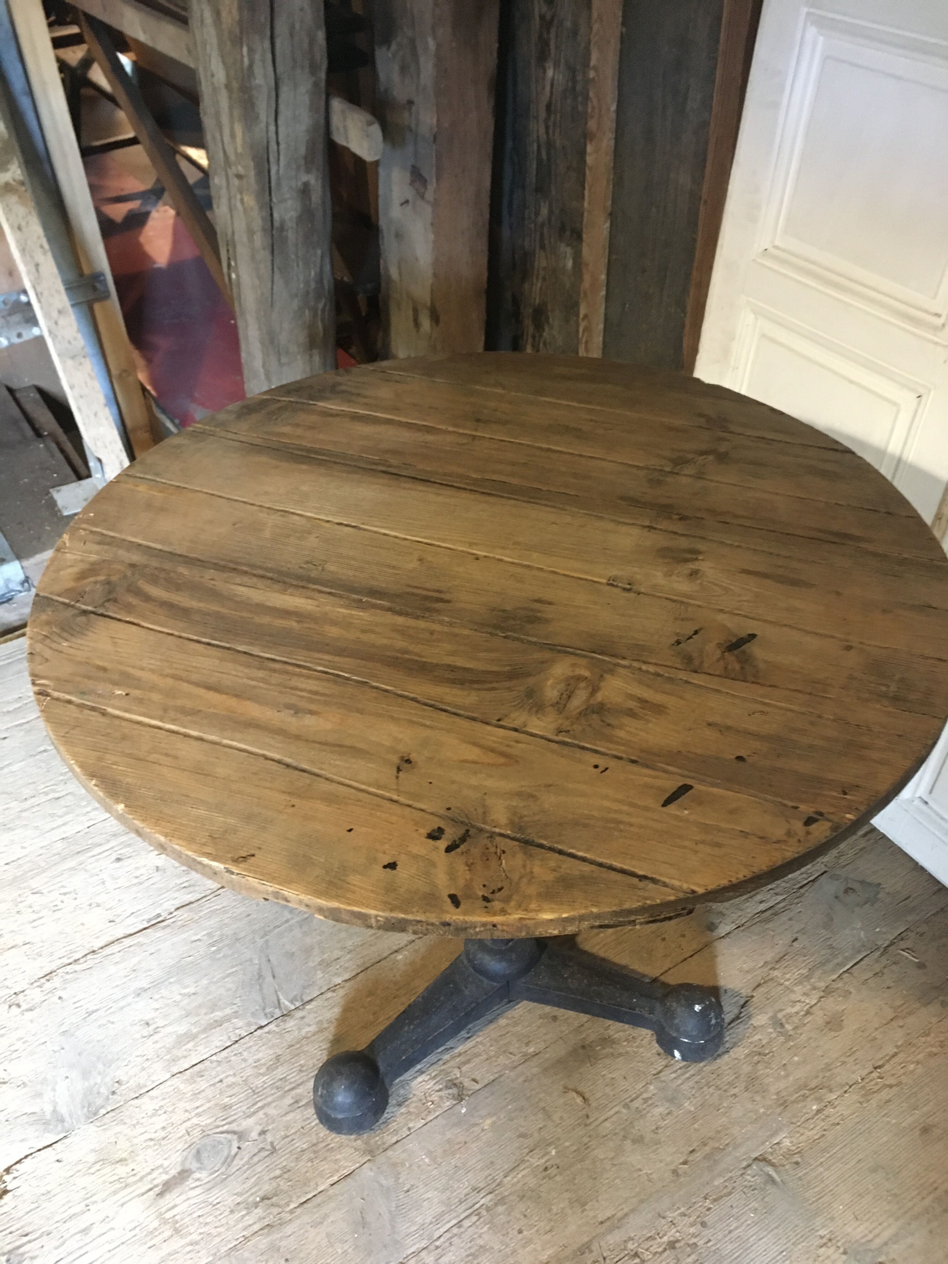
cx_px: 474
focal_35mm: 29
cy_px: 632
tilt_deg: -40.0
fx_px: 1059
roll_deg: +4.2
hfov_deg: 48.2
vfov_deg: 61.7
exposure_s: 1/17
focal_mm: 4.15
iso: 400
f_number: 2.2
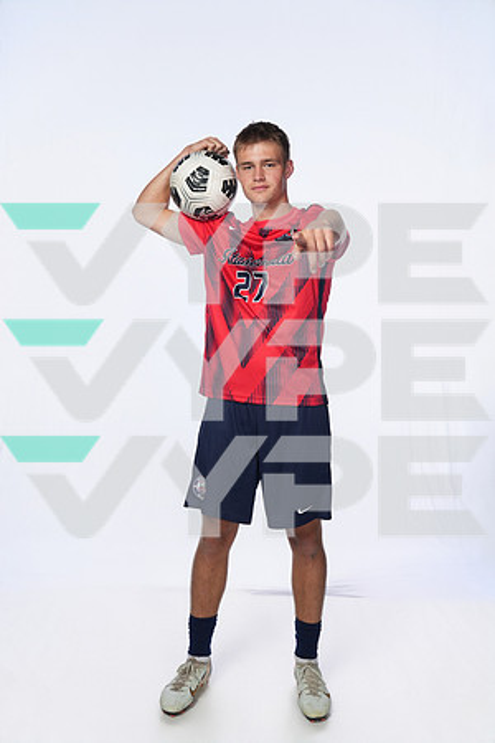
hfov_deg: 35.9
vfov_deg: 51.9
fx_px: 763
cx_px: 248
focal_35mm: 37
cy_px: 372
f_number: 8
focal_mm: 37
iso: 800
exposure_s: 1/250
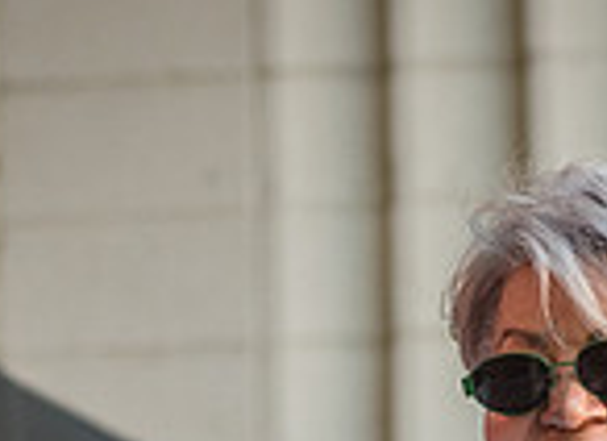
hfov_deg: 3.8
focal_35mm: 522
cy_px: 627
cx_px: 532
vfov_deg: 2.8
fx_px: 9049
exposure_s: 1/500
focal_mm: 100
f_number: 4
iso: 3200
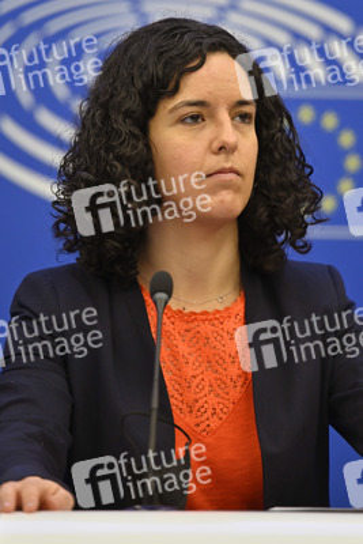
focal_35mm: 200
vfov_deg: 10.3
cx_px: 182
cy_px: 272
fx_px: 3022
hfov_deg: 6.9
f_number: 2.8
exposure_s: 1/250
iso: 1000
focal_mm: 200
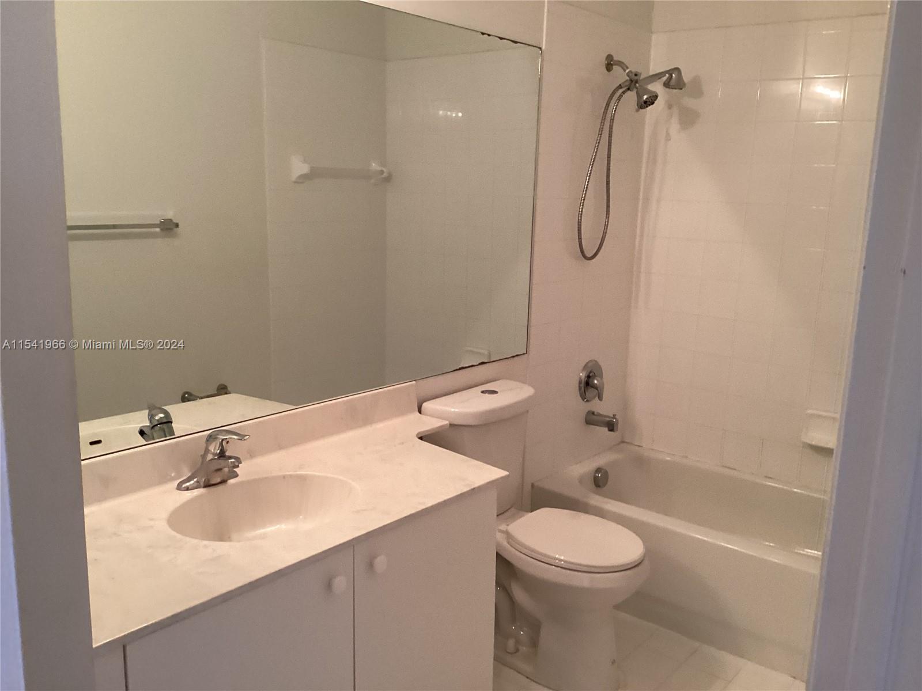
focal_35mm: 31
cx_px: 461
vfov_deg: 45.4
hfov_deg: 58.4
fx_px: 826
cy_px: 346
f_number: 2.4
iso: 250
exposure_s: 1/60
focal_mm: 3.3
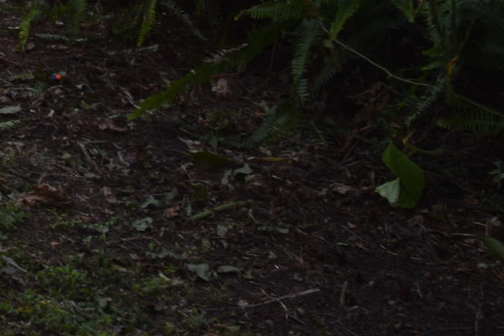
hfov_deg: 12.8
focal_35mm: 134
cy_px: -386
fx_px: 1876
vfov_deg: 9.4
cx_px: -580
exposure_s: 1/160
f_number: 6.3
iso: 100
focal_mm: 20
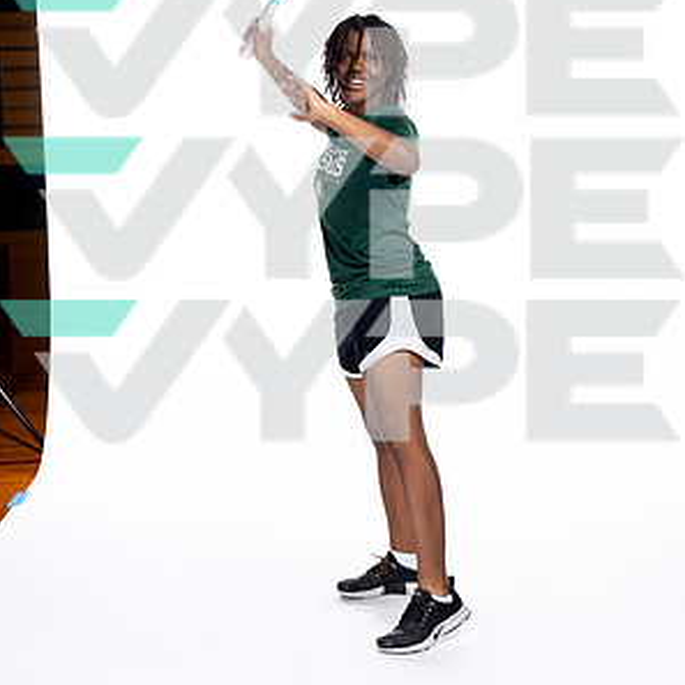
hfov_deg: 19.3
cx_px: 344
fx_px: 2015
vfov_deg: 19.2
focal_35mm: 90
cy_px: 210
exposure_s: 1/250
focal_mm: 70
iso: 400
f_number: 5.6
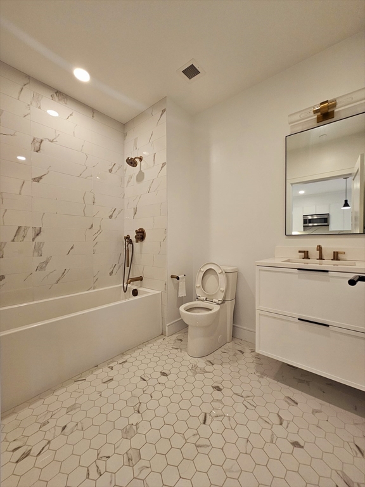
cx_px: 182
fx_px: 183
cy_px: 244
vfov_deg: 106.2
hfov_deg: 89.9
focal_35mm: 13
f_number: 2.2
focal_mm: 2.2
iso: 160
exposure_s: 1/60.2
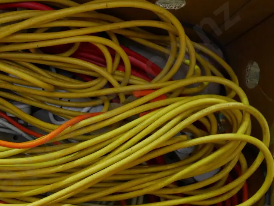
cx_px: 59
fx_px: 380
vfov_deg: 30.0
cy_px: 142
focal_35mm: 48
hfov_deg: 38.3
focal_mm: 15
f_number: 4
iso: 3200
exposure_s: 1/6
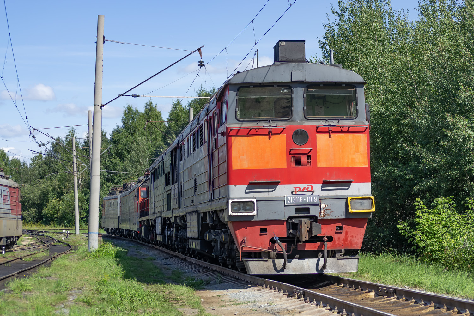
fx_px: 1086
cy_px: 158
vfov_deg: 16.6
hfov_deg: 24.6
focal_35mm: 82
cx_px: 237
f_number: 4
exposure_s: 1/500
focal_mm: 55
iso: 100
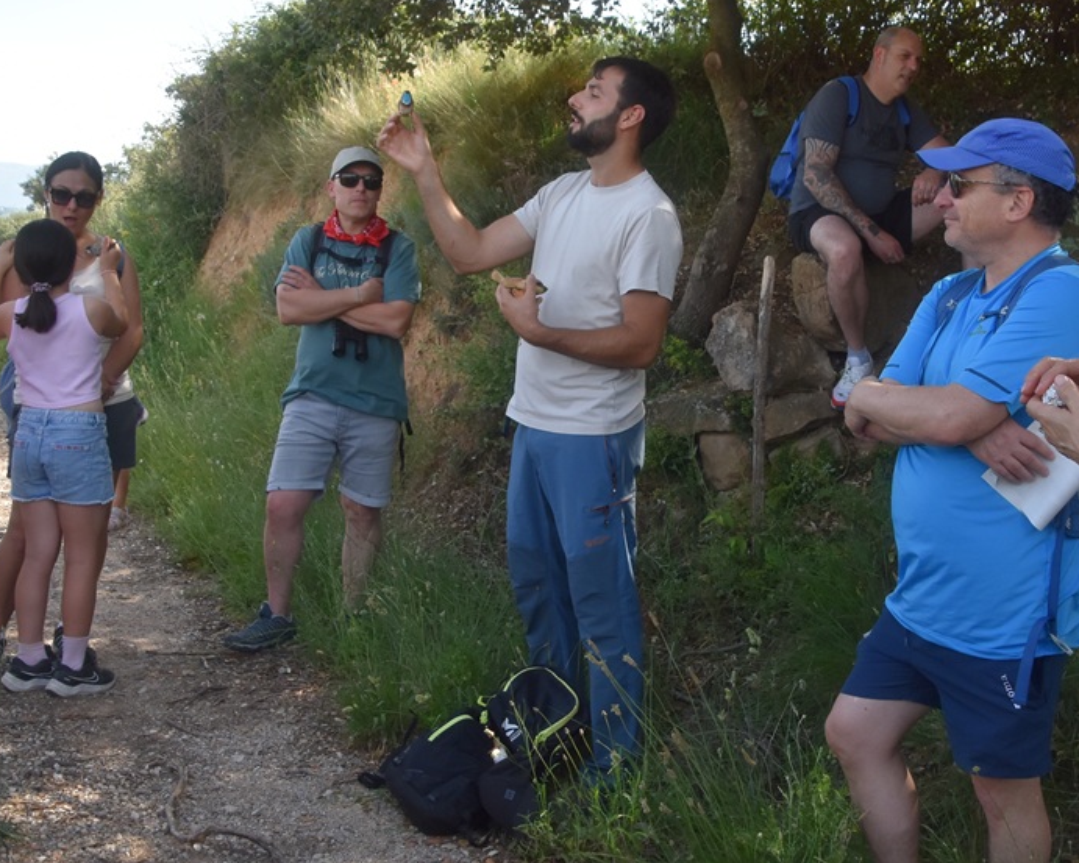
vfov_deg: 33.8
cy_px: 265
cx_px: 617
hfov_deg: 41.9
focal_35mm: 44
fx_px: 1405
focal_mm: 18
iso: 720
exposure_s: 1/500
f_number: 8
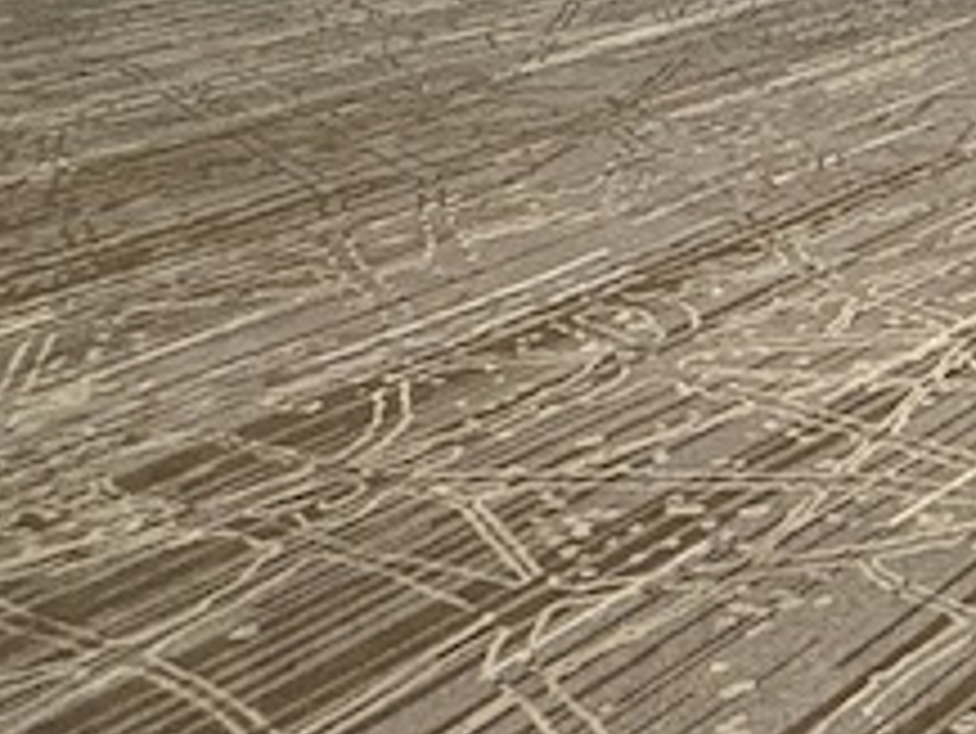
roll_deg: -0.5
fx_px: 1862
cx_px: 1642
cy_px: -153
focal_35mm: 66
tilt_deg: -8.9
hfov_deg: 21.7
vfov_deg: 20.8
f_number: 2.2
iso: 400
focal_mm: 2.22
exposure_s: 1/60
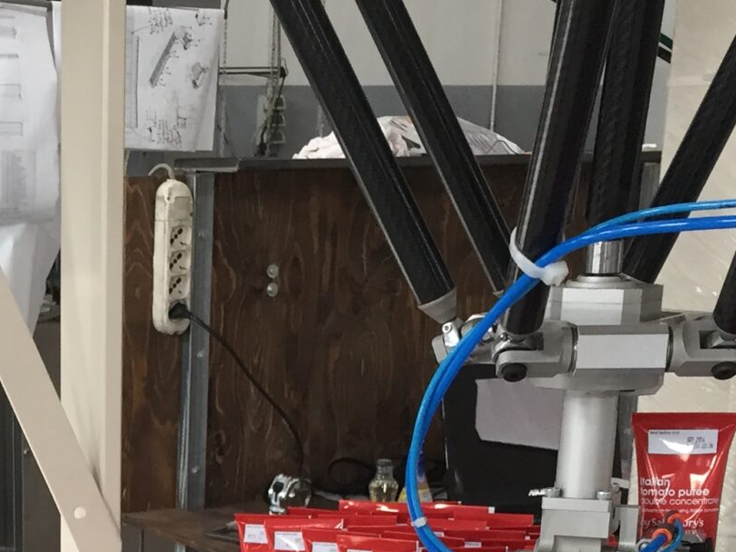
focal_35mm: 92
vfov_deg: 15.0
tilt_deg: -18.3
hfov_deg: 20.6
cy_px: 804
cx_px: -10
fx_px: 1956
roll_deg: -0.1
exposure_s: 1/40
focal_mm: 4.15
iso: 40
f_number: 2.2
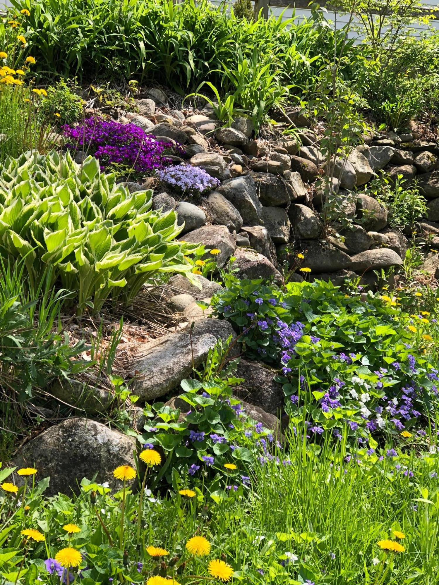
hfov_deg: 25.7
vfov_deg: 33.8
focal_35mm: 57
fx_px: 964
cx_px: 220
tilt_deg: -7.5
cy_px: 292
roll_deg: -1.1
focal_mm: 6.6
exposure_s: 1/211
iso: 20
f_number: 2.8
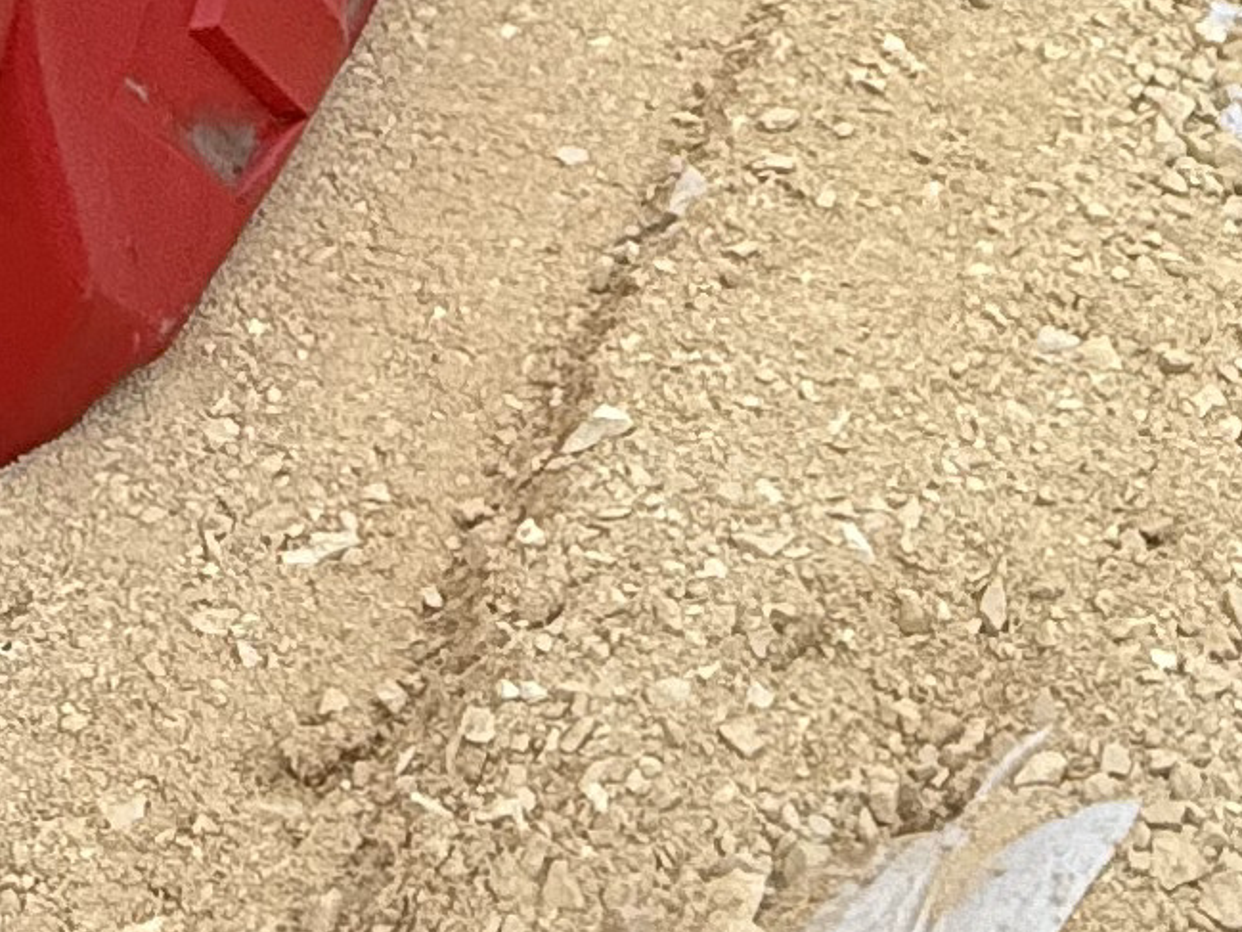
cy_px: -1060
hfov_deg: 22.2
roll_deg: +2.5
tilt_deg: -2.1
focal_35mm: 87
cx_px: 976
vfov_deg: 13.8
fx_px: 3122
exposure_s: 1/864
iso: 50
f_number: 2.2
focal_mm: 2.22
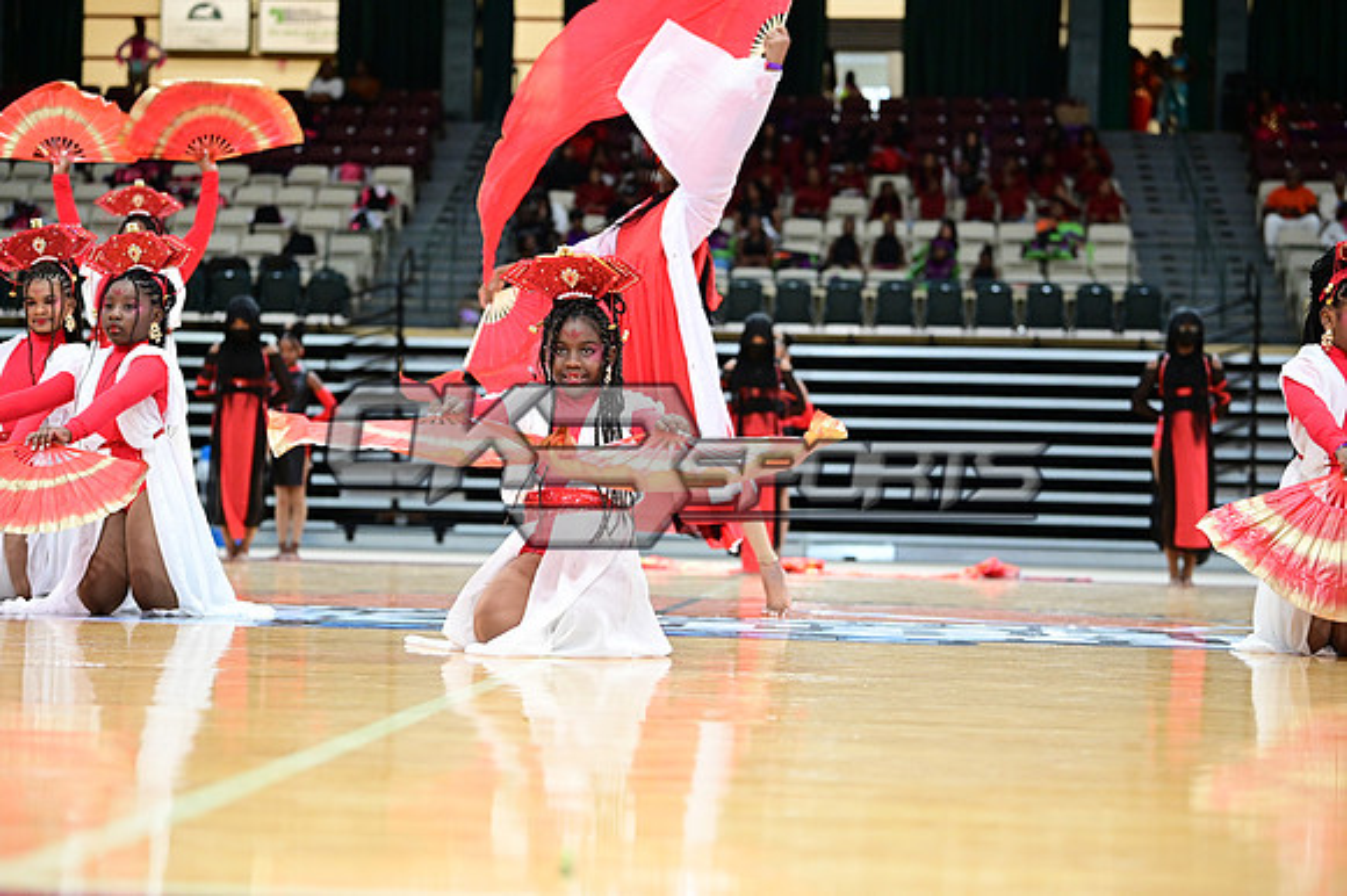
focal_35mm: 78
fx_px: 2917
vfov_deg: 17.5
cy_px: 448
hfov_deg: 26.0
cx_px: 674
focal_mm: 78
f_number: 3.2
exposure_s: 1/1000
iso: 6400
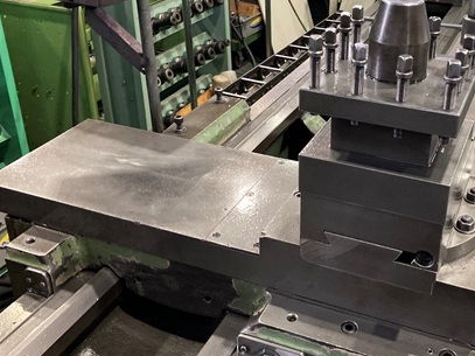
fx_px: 604
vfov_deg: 32.6
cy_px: 120
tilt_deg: -28.9
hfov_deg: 42.2
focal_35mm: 44
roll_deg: -0.7
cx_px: 327
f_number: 1.8
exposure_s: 1/60
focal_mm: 3.99
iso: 250
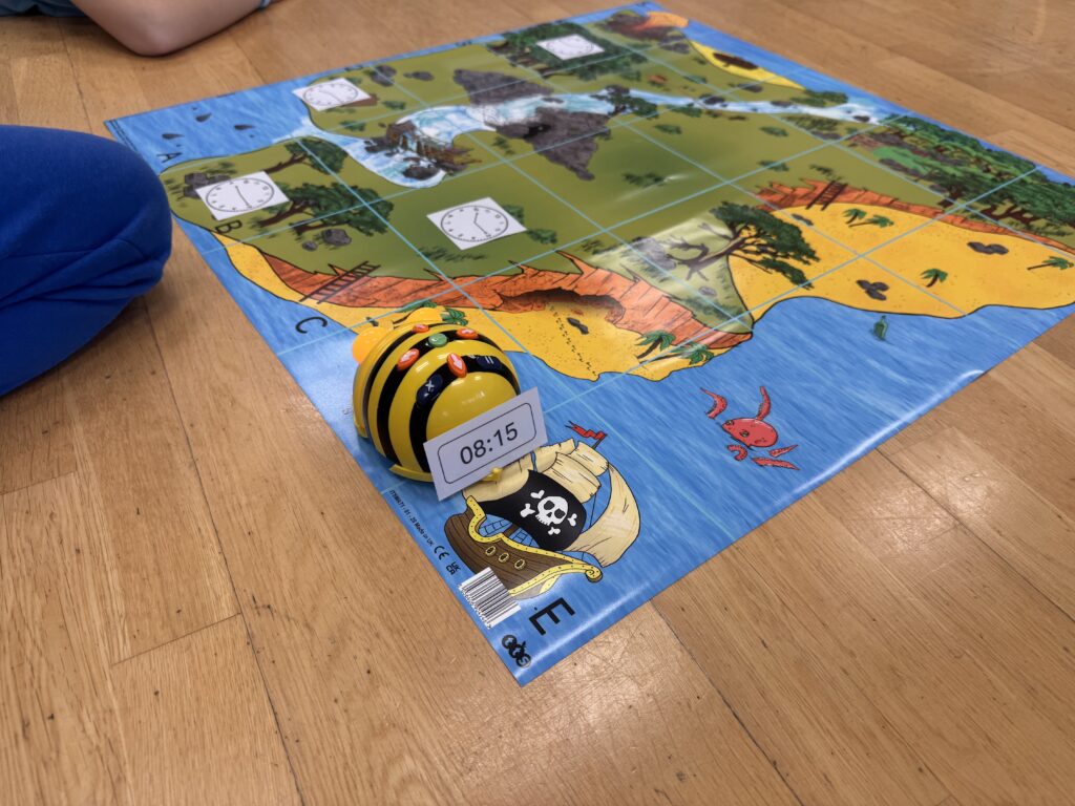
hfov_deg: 71.6
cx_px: 538
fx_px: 745
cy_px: 403
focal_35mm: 24
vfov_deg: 56.8
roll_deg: -2.0
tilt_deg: -43.9
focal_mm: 6.76
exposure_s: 1/100
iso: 80
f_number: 1.78
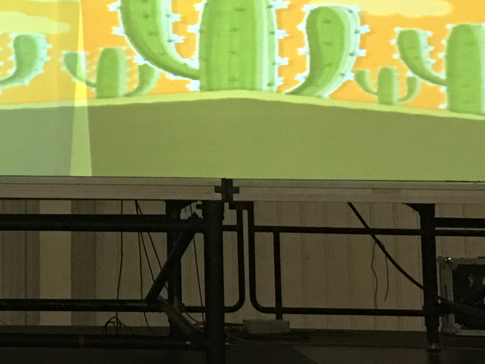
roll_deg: -1.5
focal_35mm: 114
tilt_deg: +11.3
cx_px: 9
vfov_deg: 12.6
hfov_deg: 16.9
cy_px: -115
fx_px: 1597
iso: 100
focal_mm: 4.15
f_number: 2.2
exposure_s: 1/15
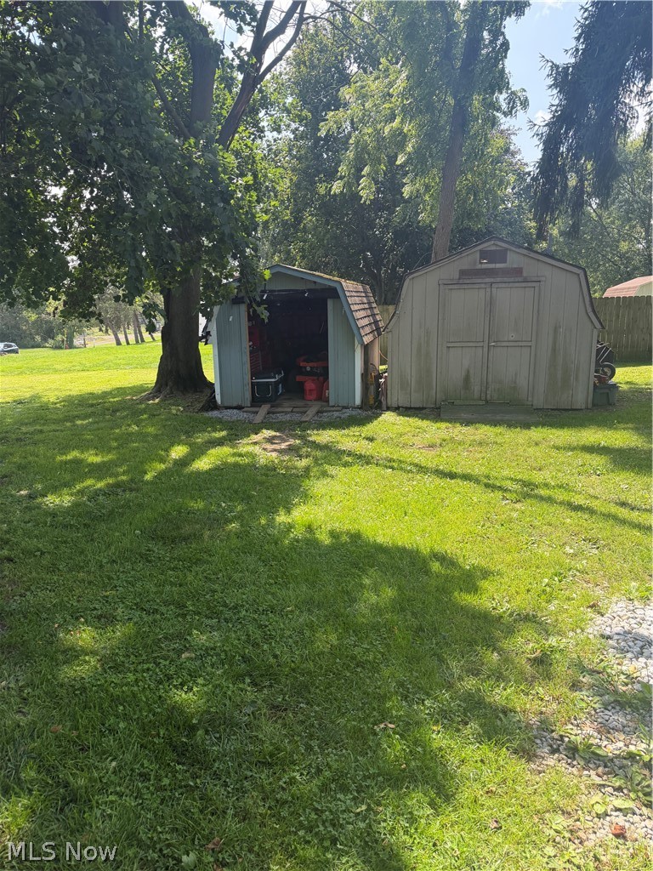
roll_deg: +1.4
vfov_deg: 71.6
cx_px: 326
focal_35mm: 24
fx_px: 604
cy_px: 436
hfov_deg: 56.8
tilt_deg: -12.7
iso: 100
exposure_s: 1/1139
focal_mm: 6.76
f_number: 1.78
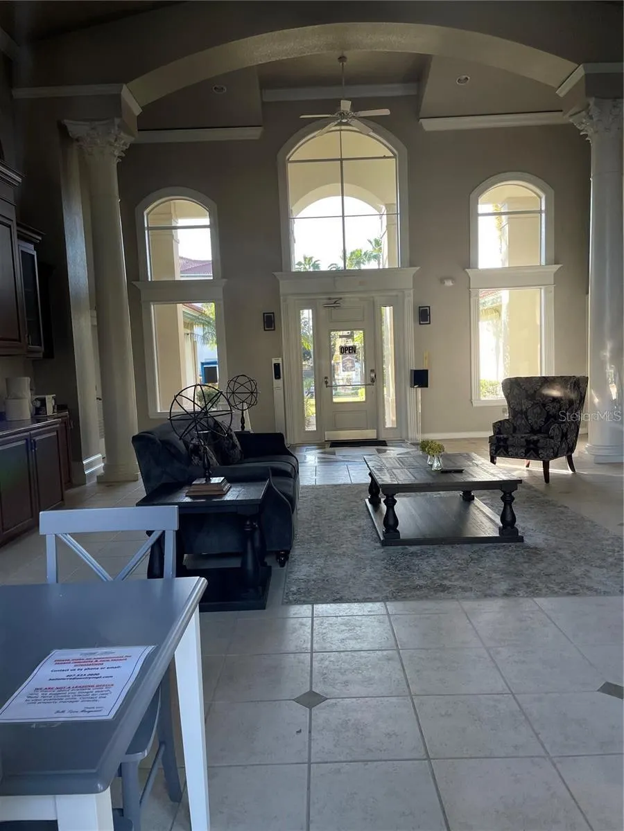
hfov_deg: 53.1
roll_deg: +2.1
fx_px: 625
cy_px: 416
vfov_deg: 67.3
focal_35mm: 26
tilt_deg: -5.5
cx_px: 312
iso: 50
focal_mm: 4.2
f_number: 1.6
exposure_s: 1/121
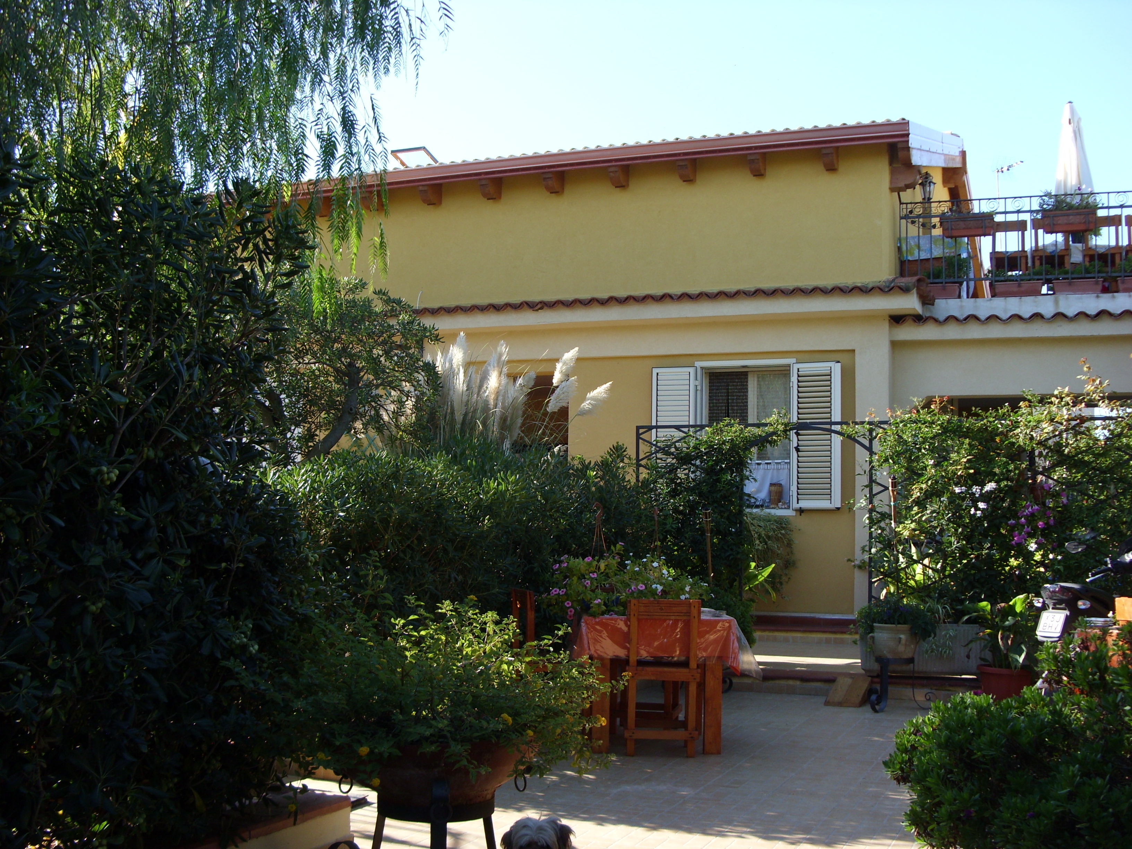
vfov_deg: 37.7
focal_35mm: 38
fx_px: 1243
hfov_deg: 49.0
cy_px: 424
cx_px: 566
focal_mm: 6.3
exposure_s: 1/284
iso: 50
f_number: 2.8
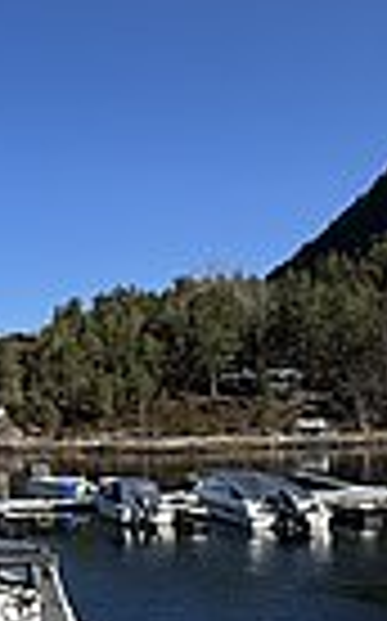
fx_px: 727
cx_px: -148
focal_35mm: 43
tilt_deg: +5.4
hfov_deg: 24.8
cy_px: 387
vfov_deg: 45.9
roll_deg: +1.4
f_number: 2.2
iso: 50
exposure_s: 1/2083
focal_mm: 2.22
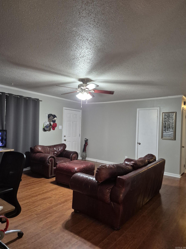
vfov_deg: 73.9
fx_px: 165
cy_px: 124
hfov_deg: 58.9
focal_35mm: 23
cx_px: 93
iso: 800
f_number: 1.8
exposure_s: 1/120
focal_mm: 5.4
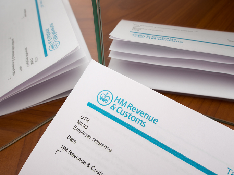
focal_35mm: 34
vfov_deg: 41.8
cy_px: 88
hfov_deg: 54.0
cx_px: 117
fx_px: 230
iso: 200
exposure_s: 1/160
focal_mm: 17
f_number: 8
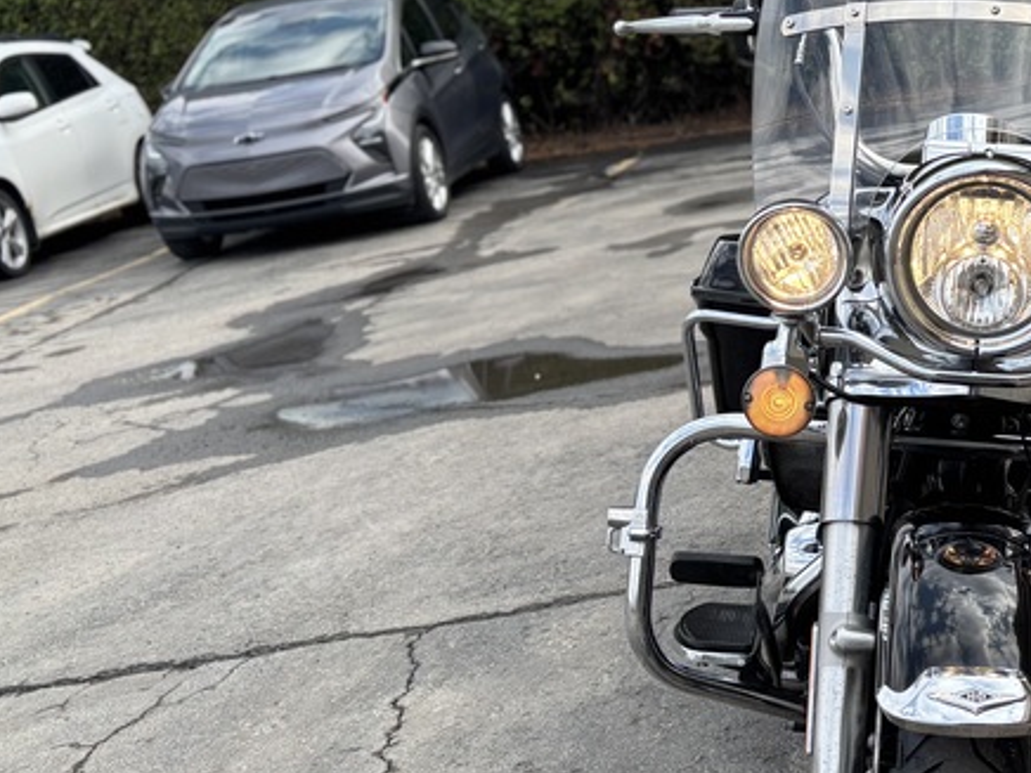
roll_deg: +9.1
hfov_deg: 30.1
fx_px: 1817
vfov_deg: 24.0
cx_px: 965
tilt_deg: -14.9
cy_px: 416
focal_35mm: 61
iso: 50
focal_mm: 5.96
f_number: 1.6
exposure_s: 1/1047
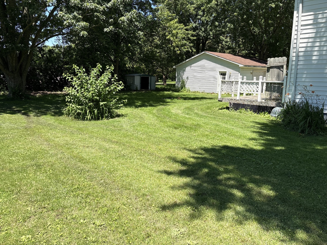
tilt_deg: -9.6
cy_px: 122
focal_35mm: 26
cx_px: 164
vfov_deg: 53.1
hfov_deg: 67.3
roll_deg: +0.0
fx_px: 246
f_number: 1.6
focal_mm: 5.96
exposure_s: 1/1337
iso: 50
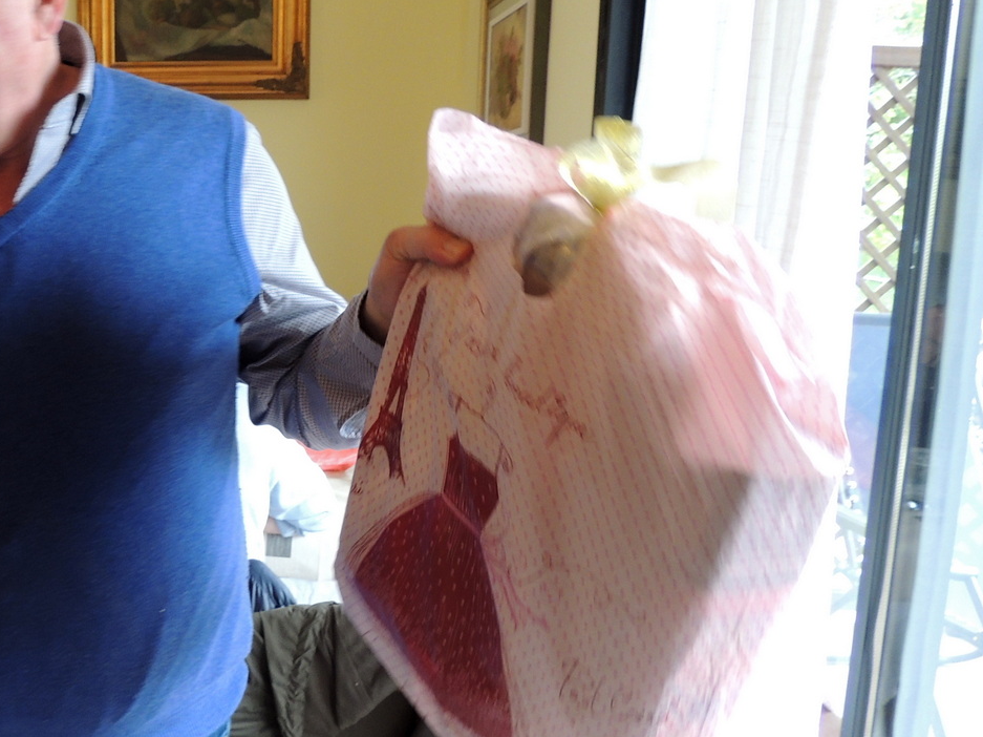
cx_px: 161
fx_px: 1164
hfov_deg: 43.1
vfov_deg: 35.1
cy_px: 352
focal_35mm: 41
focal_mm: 4.3
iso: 220
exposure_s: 1/30
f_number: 3
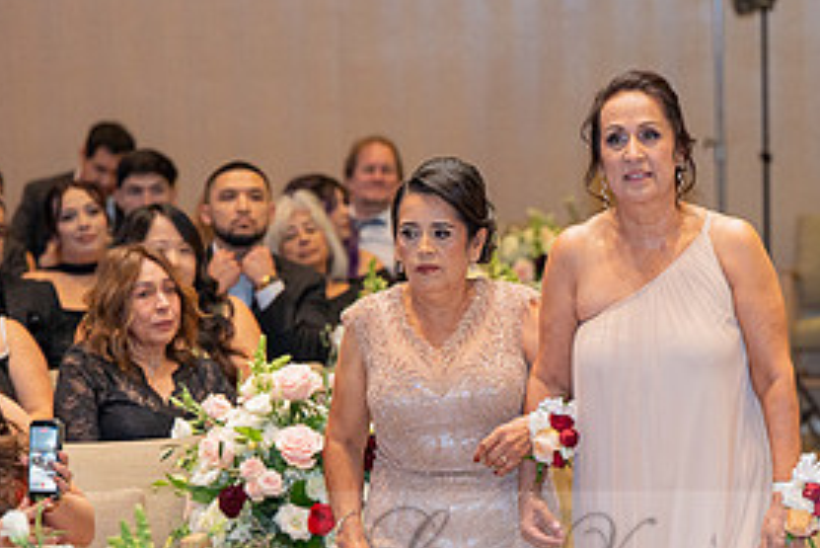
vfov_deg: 6.0
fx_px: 5241
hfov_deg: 8.9
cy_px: 561
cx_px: 577
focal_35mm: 230
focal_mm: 110
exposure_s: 1/160
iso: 1250
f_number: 3.2
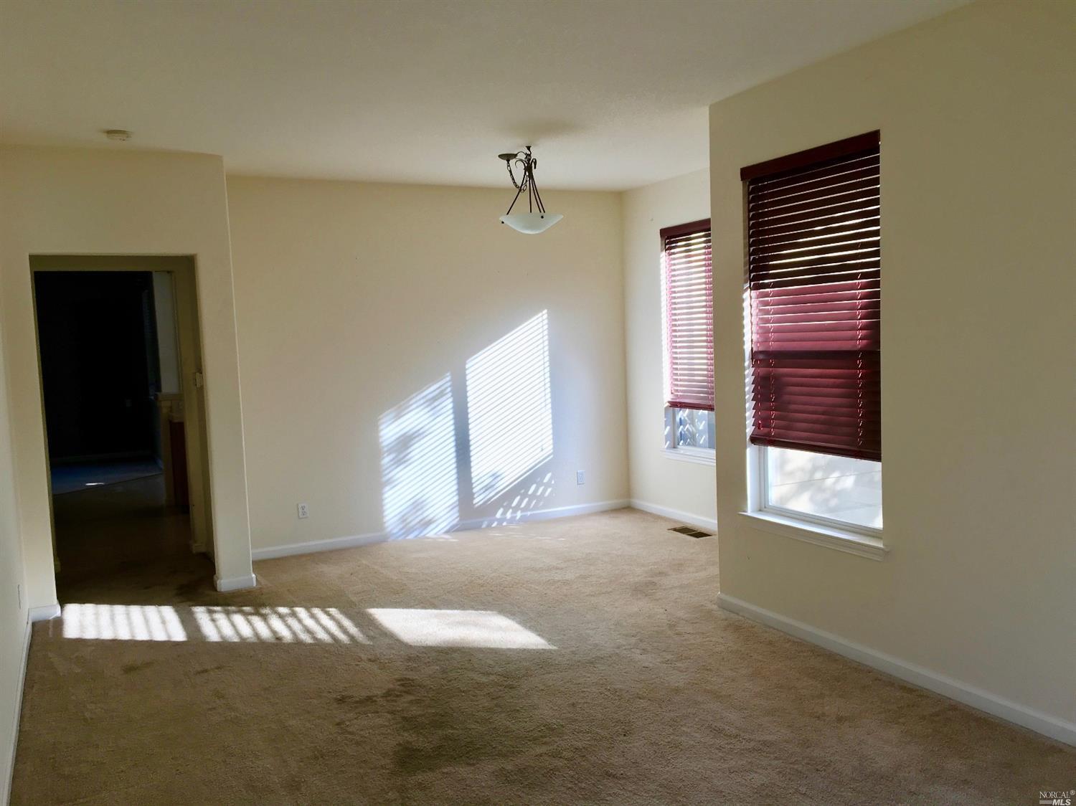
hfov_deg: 61.7
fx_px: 901
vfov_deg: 48.2
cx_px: 538
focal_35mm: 29
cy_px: 403
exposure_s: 1/126
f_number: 2.2
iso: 25
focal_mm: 4.15
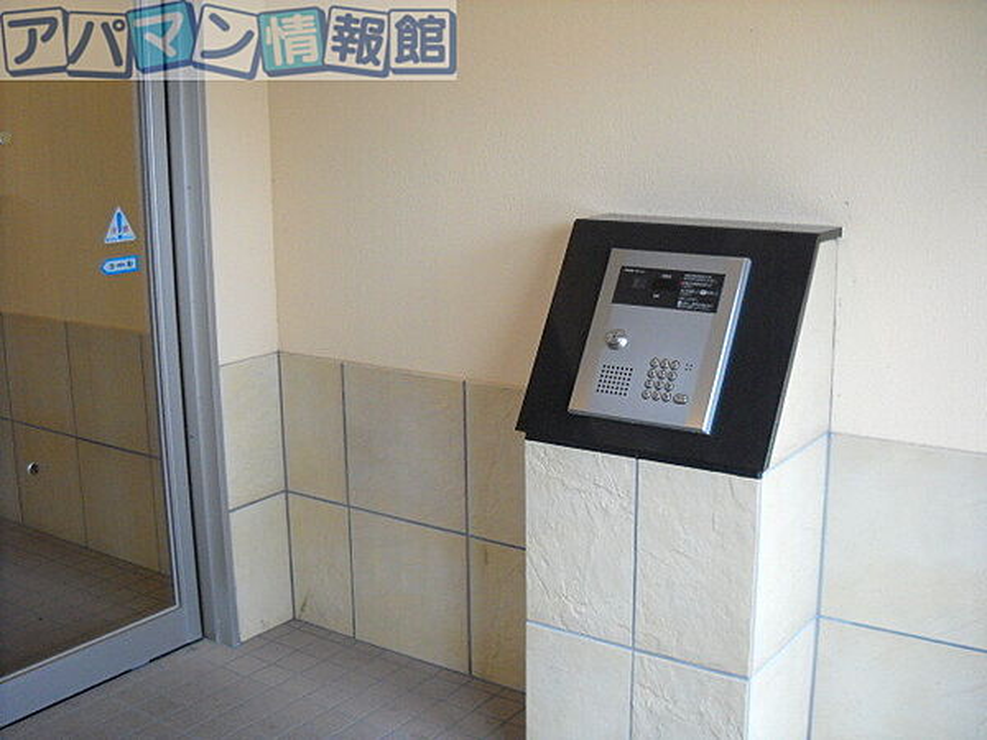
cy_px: 370
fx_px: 1169
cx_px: 494
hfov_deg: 45.8
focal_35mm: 41
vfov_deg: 35.1
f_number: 3.1
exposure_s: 1/52
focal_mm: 6.72
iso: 400
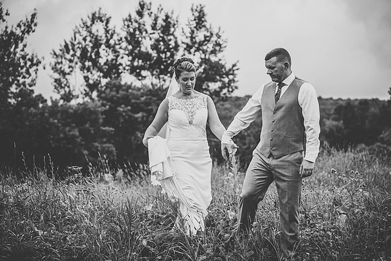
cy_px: 130
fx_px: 760
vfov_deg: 19.5
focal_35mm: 70
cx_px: 196
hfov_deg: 28.8
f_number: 2.8
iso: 200
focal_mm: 70
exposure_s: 1/1000
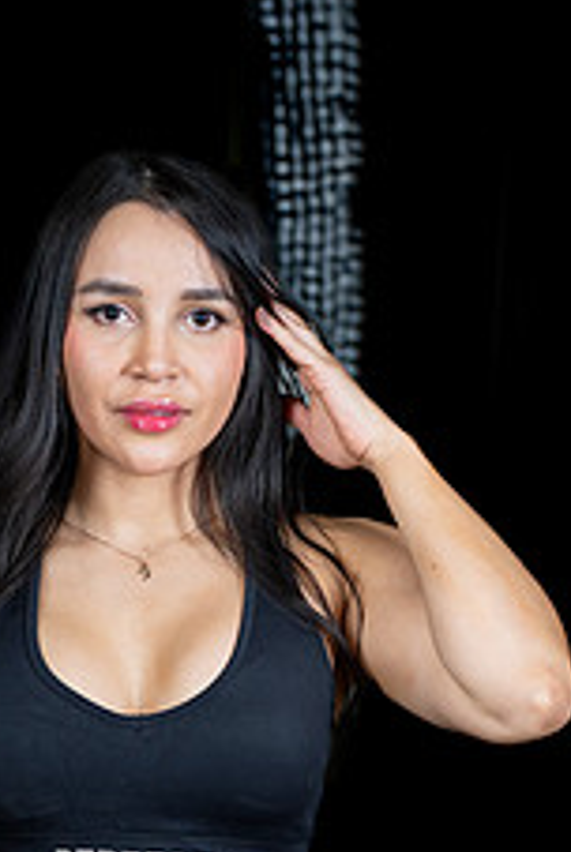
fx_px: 2348
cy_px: 792
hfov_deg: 13.9
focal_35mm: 99
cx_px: 233
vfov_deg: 20.1
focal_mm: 50
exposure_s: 1/160
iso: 500
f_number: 4
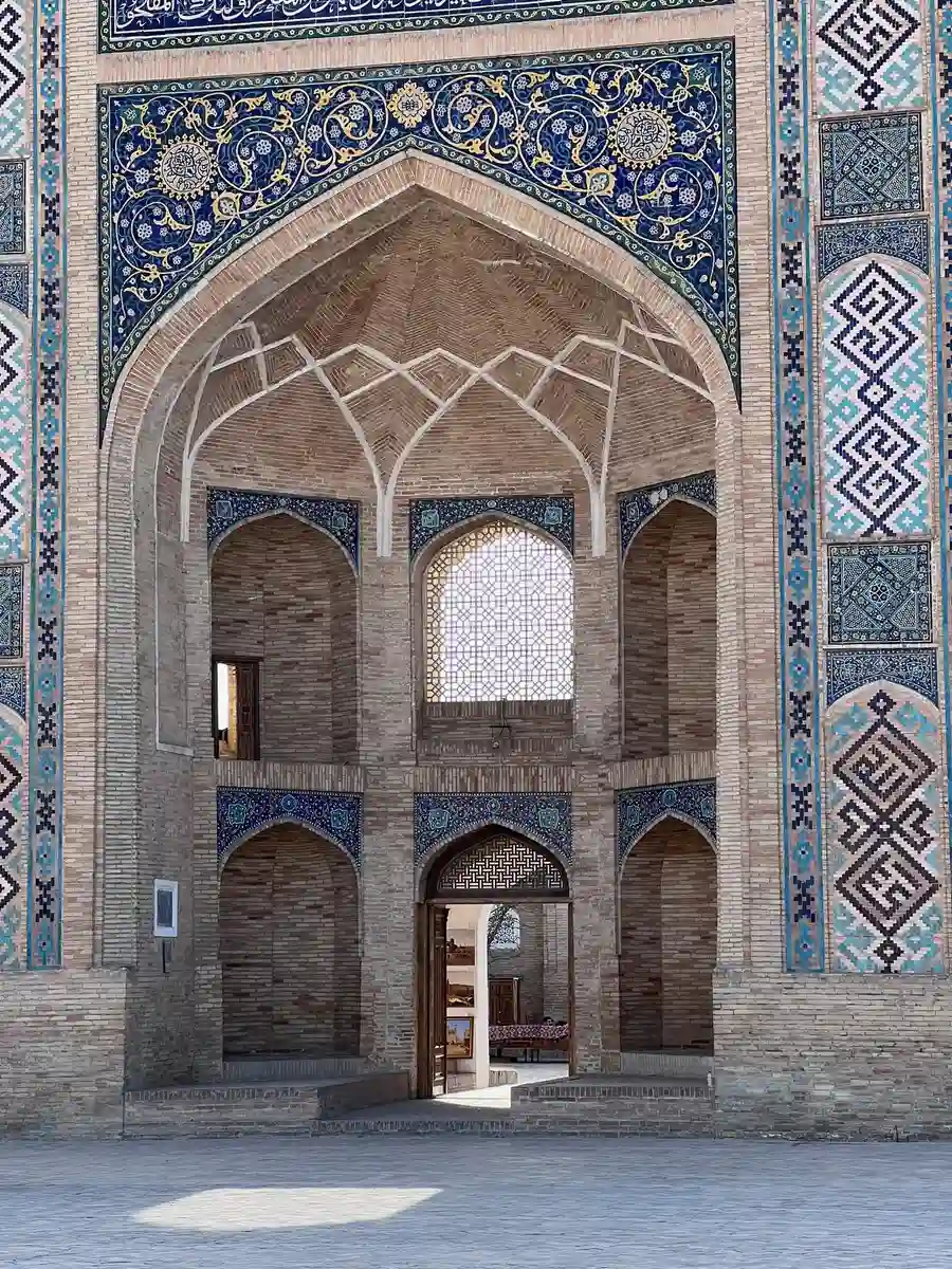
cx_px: 476
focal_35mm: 77
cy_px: 634
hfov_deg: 19.1
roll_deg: +0.6
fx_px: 2824
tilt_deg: +8.5
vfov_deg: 25.3
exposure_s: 1/213
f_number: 2.8
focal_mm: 9
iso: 32
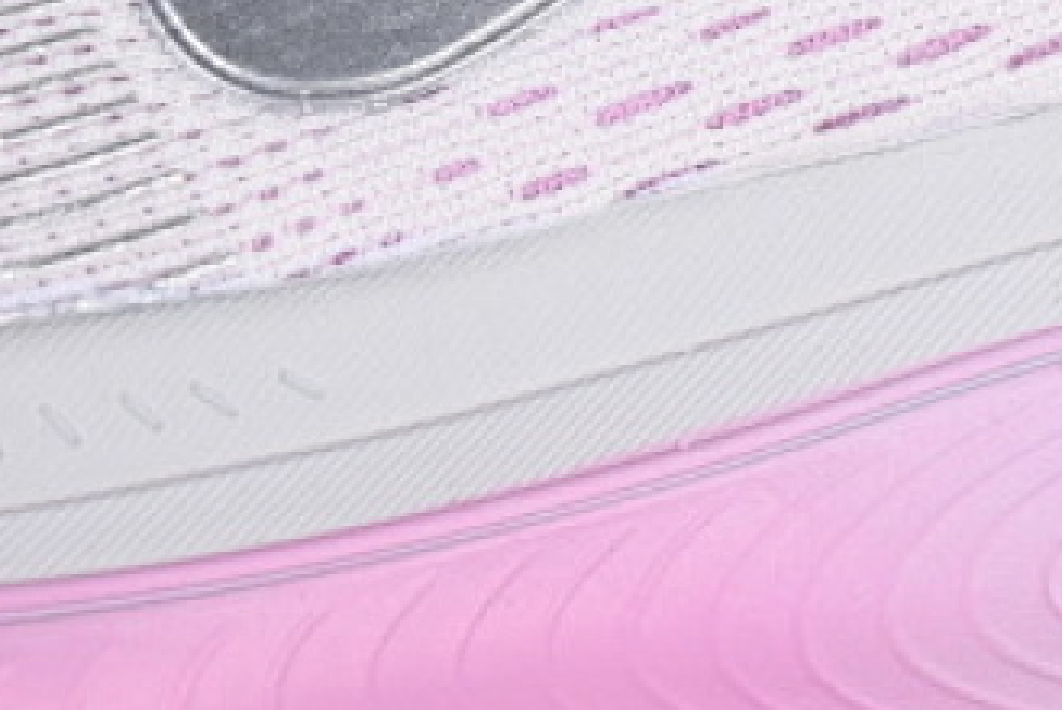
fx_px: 7263
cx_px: 923
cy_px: -139
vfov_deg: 5.6
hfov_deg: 8.3
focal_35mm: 246
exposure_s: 1/80
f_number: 7.1
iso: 160
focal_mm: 50
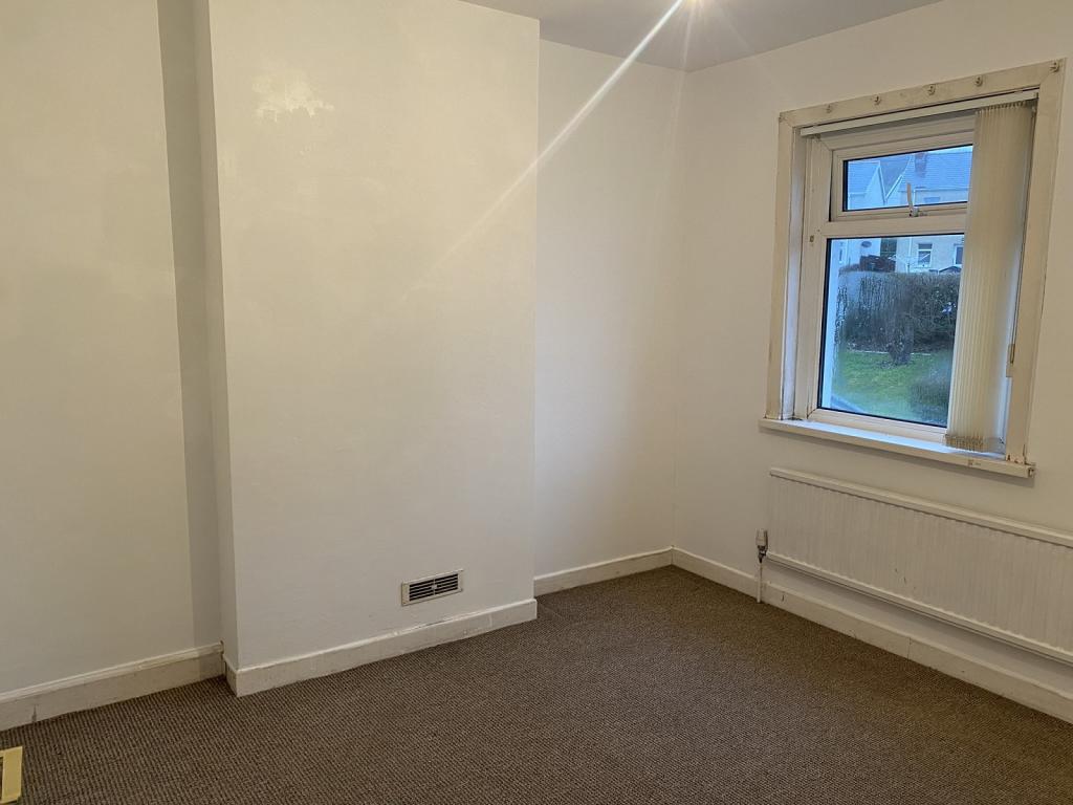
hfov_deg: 67.3
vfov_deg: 53.1
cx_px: 536
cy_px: 402
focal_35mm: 26
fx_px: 806
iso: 100
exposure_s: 1/50
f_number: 1.8
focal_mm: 4.25
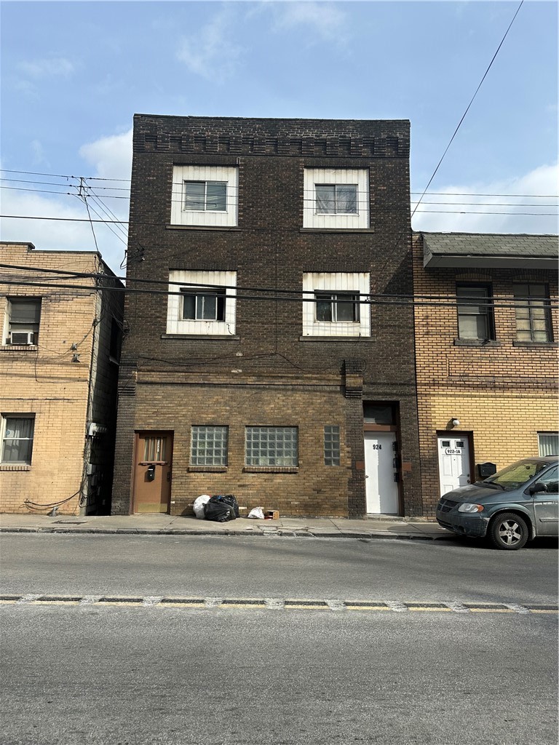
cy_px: 372
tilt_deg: +9.7
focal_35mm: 24
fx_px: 517
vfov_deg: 71.6
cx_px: 280
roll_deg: -0.9
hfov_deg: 56.8
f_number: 1.78
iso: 80
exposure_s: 1/3717
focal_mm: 6.86
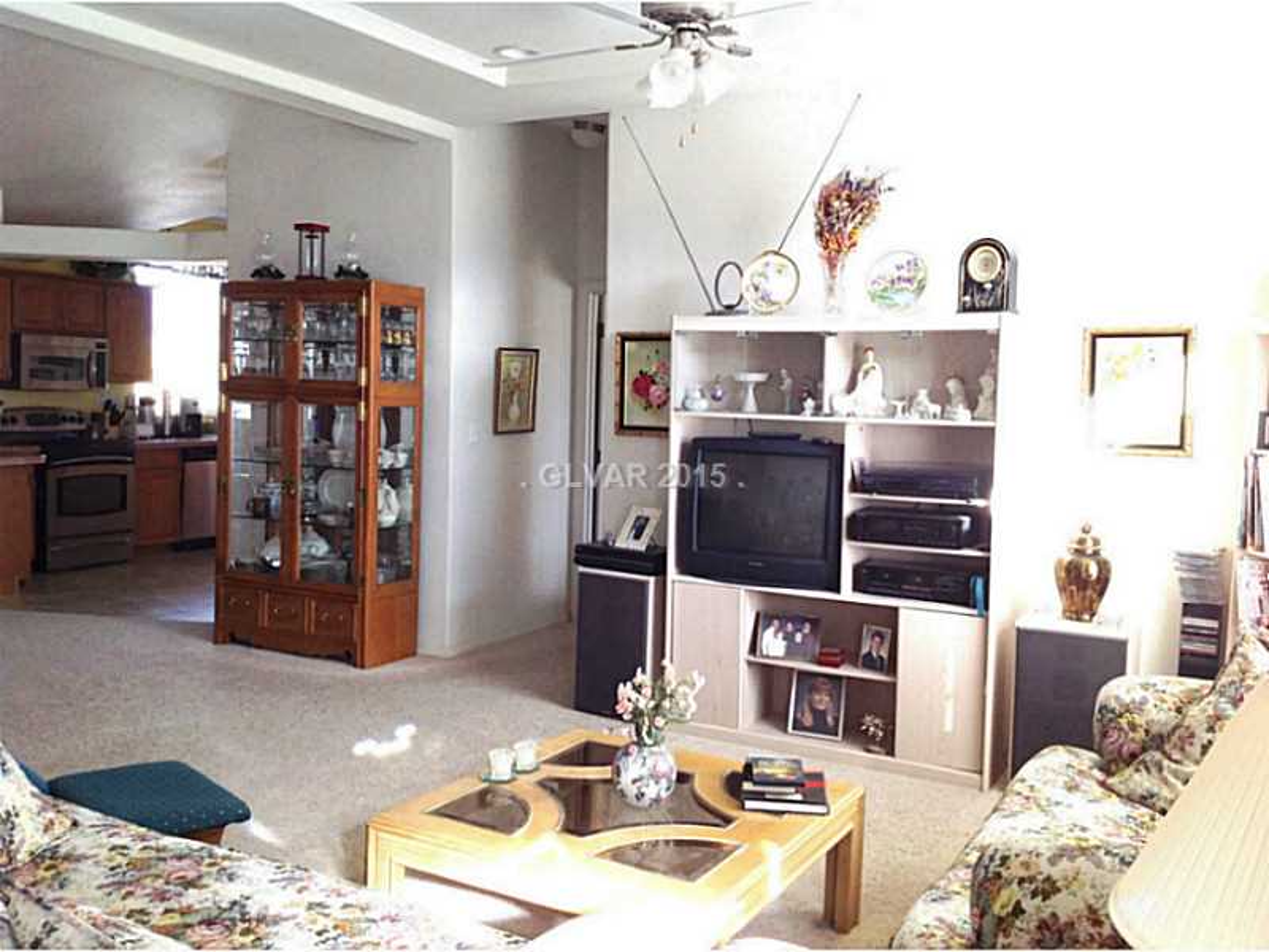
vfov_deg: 40.7
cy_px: 476
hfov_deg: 52.6
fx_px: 1283
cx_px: 634
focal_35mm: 35
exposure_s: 1/120
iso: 100
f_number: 2.4
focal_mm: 4.28
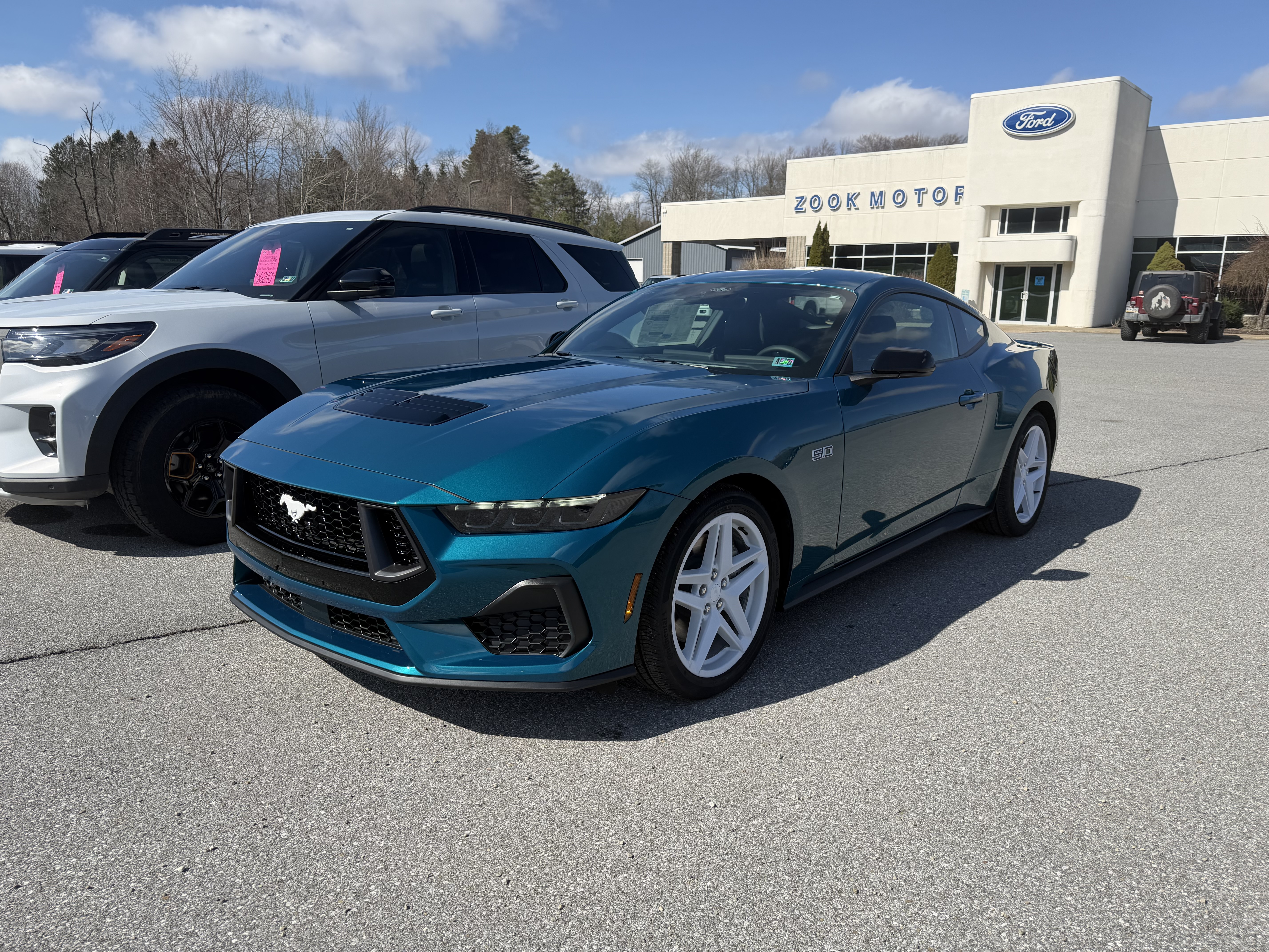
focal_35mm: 24
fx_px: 880
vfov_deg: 56.8
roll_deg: -0.1
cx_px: 634
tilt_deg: -11.5
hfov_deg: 71.6
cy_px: 476
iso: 80
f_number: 1.78
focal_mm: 6.76
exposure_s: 1/4673
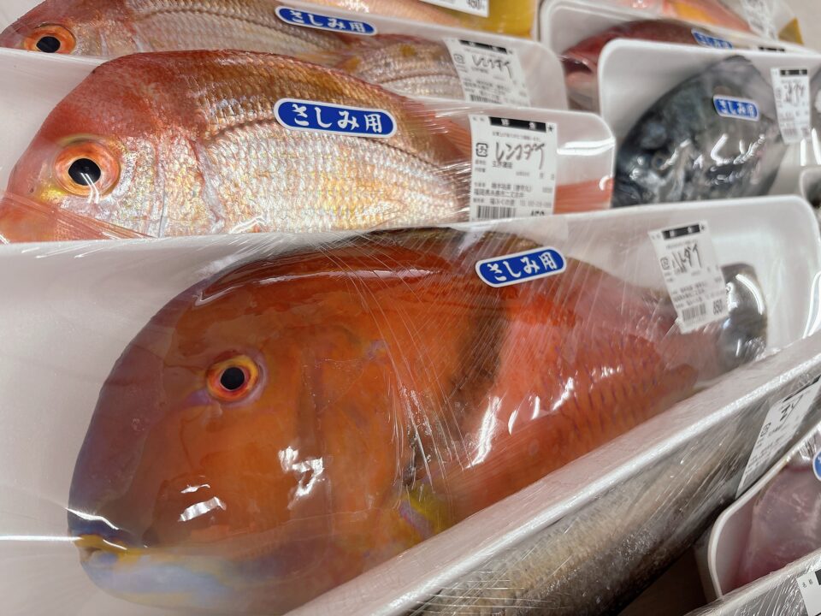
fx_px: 617
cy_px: 308
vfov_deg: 53.1
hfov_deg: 67.3
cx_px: 410
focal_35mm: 26
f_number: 1.6
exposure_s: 1/120
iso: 125
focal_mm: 5.96
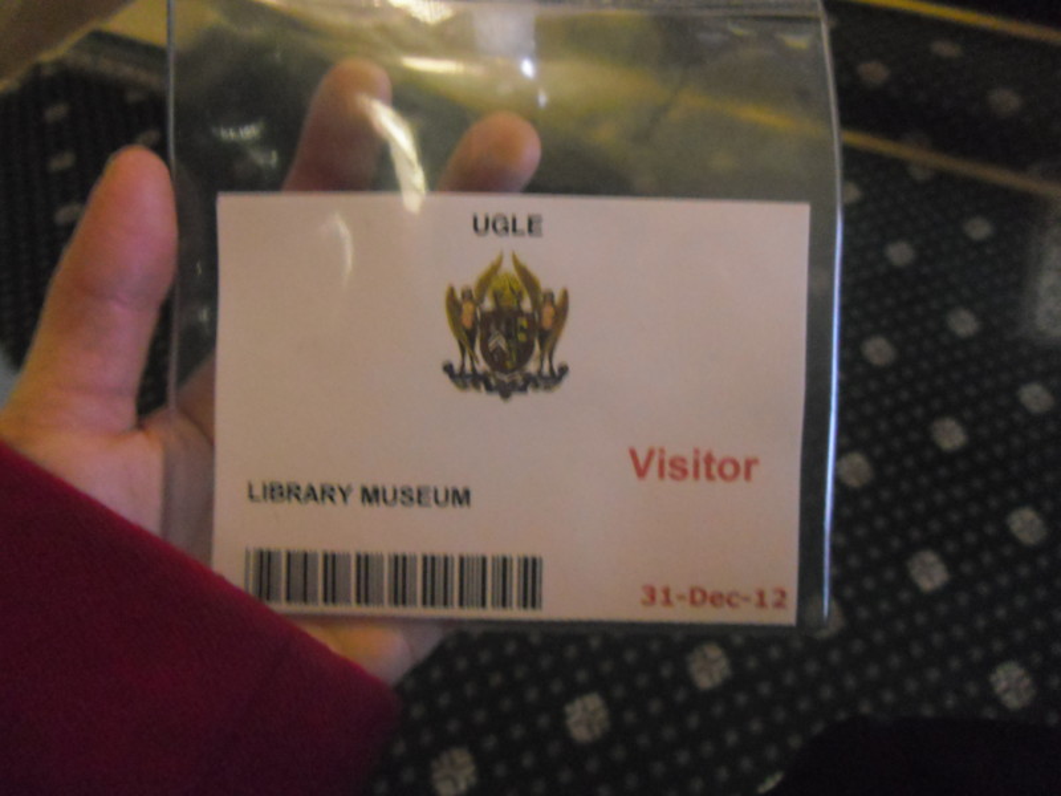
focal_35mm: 27
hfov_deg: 65.3
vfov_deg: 51.4
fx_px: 828
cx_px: 530
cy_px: 398
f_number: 3.2
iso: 800
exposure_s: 1/8
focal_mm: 4.9
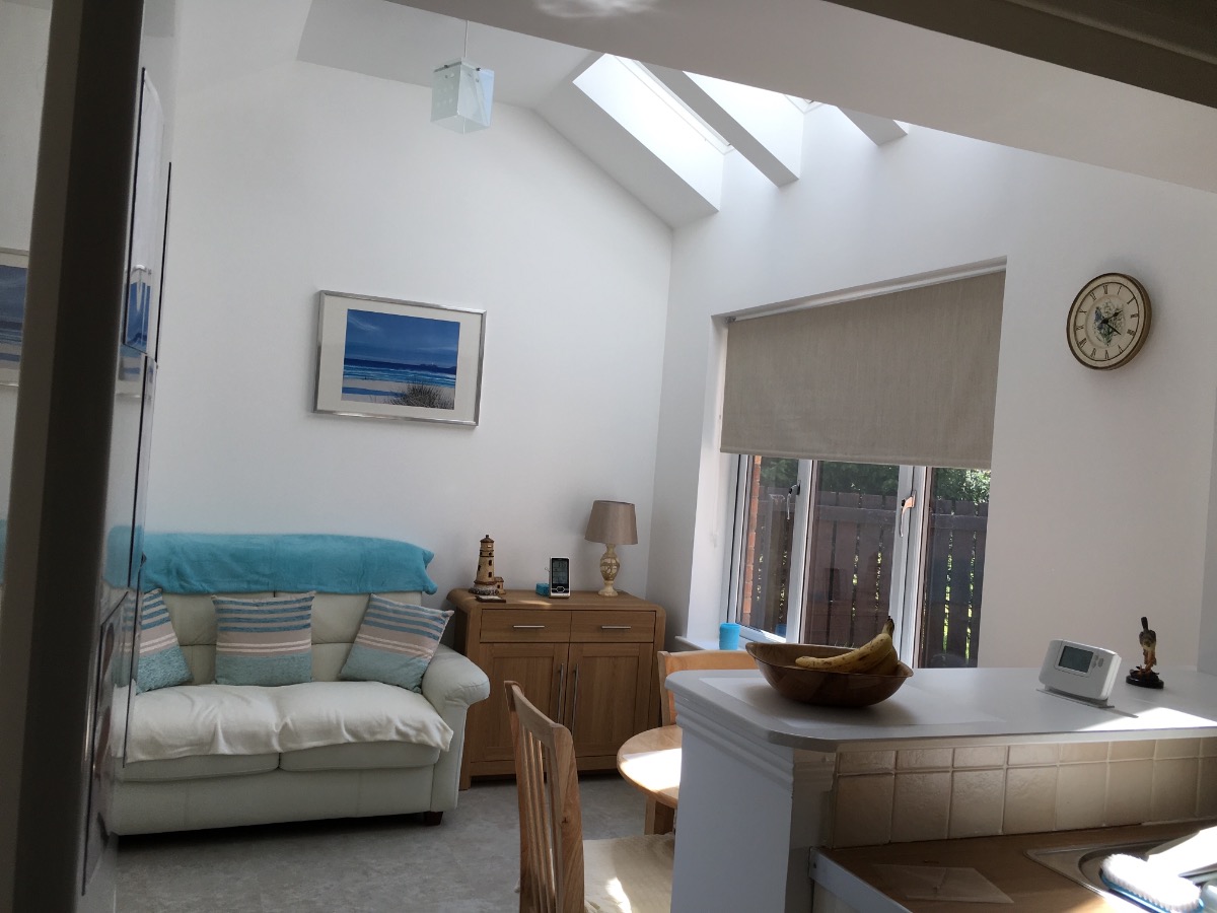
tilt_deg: +0.1
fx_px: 1020
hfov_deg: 61.7
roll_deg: -4.1
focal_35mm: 29
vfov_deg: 48.2
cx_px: 608
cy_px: 456
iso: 25
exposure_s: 1/242
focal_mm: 4.15
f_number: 2.2
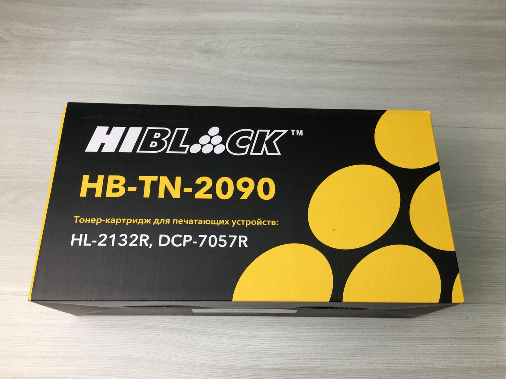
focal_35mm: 29
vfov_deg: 48.2
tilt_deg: -68.3
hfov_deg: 61.7
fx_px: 424
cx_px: 253
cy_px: 190
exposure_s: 1/100
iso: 32
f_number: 2.2
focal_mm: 4.15
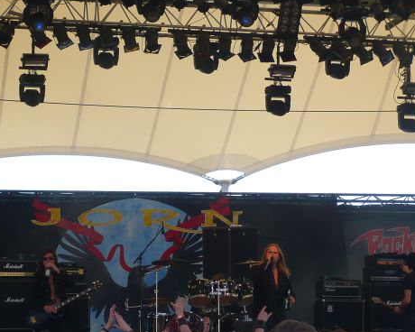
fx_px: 1314
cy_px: 246
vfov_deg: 14.3
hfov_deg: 17.9
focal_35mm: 107
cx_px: 152
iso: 100
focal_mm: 10.3
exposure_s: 1/250
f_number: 4.3
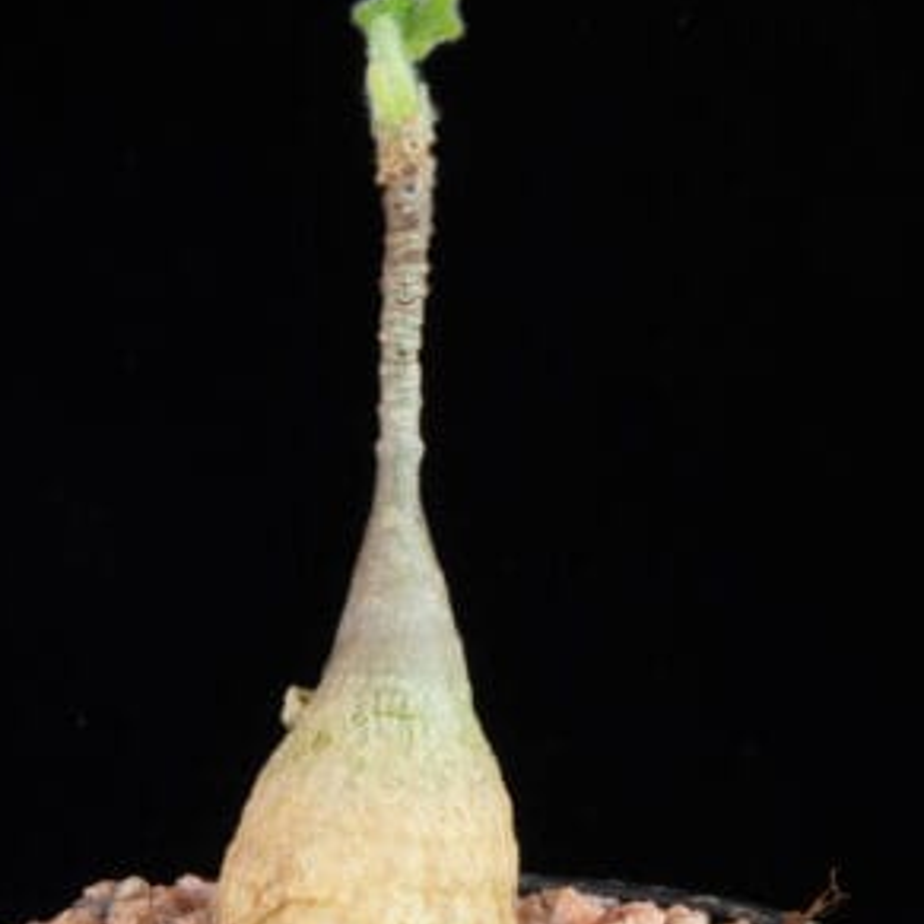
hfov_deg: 14.1
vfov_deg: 14.2
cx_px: 662
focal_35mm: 123
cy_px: 576
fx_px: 3715
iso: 100
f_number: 36
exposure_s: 6
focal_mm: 60
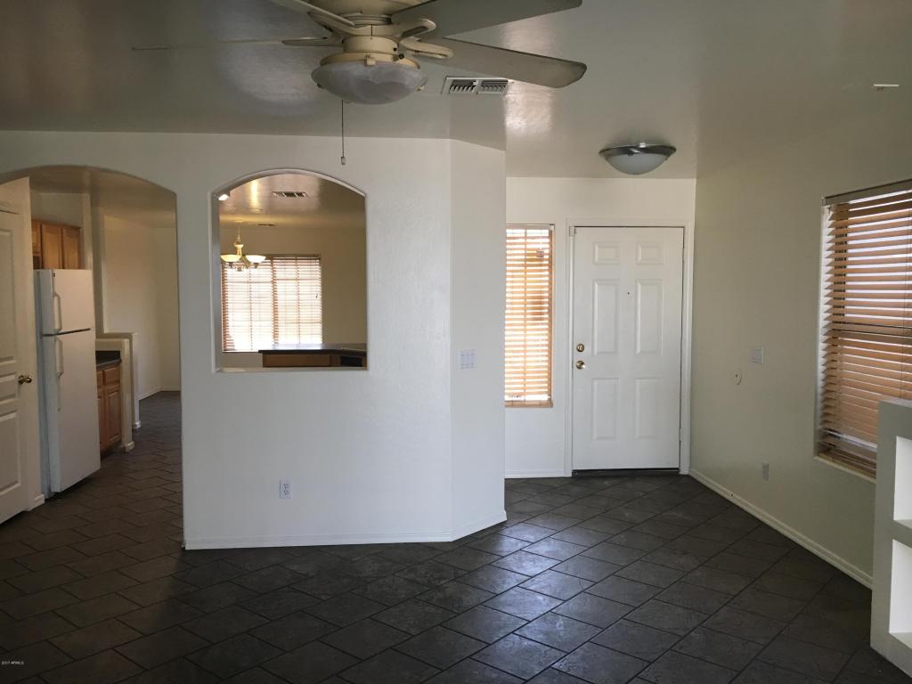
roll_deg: +0.8
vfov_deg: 48.2
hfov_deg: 61.7
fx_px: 764
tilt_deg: -4.4
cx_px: 456
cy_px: 342
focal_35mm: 29
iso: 40
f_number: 2.2
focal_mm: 4.15
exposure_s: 1/30
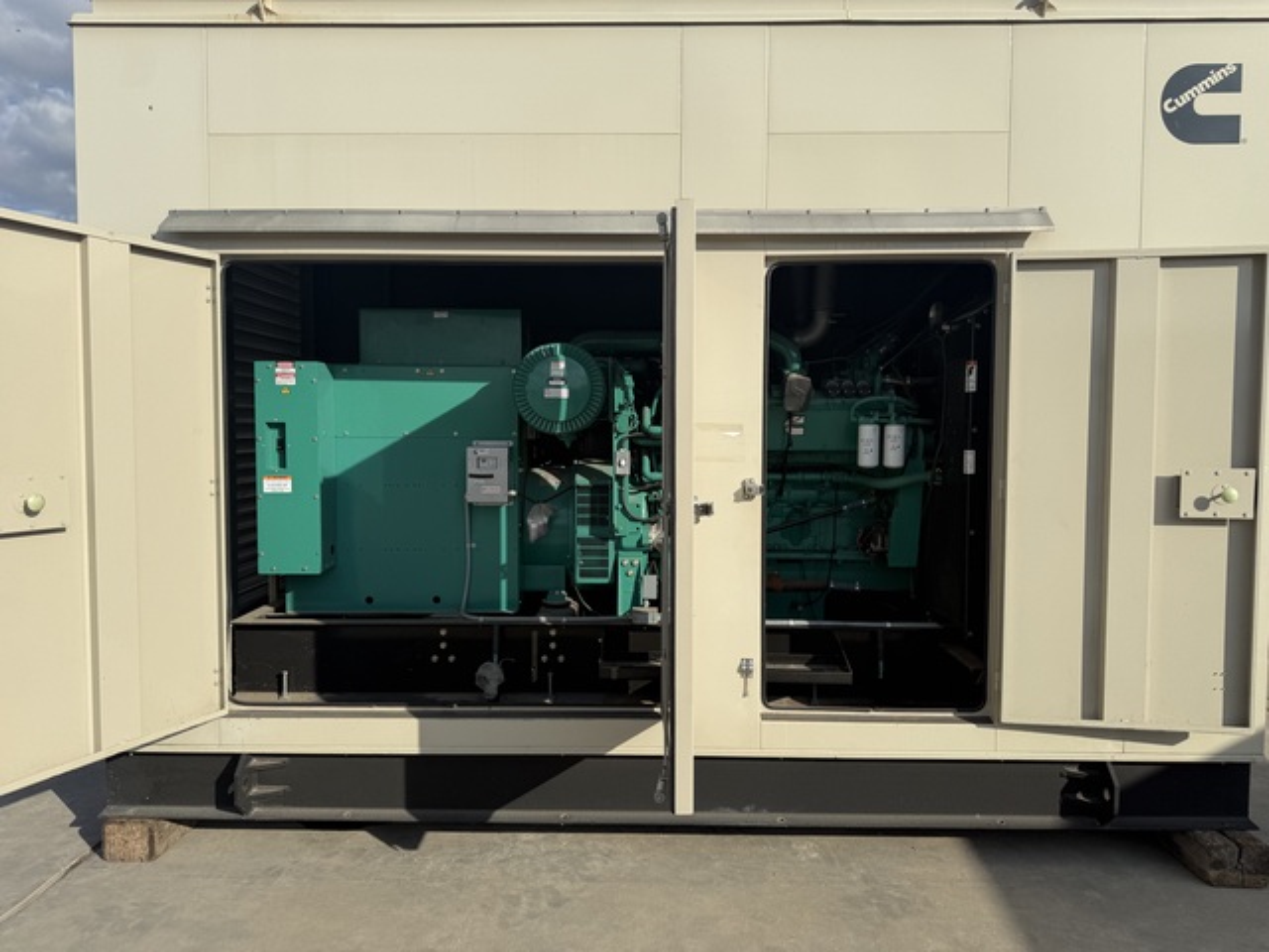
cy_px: 476
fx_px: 880
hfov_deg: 71.6
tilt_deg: -2.1
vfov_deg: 56.8
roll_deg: -0.8
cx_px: 634
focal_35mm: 24
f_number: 1.78
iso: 80
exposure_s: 1/6173
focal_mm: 6.76
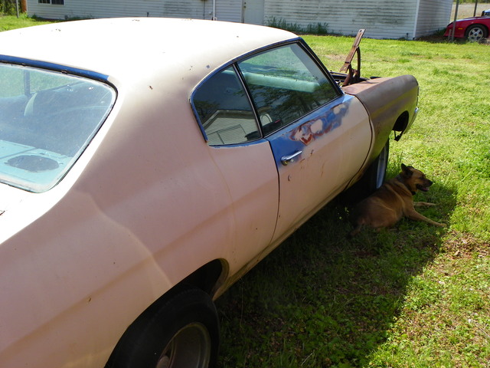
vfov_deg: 36.0
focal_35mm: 40
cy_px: 184
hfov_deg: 46.8
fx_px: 566
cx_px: 245
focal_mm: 7.1
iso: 64
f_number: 4
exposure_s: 1/400
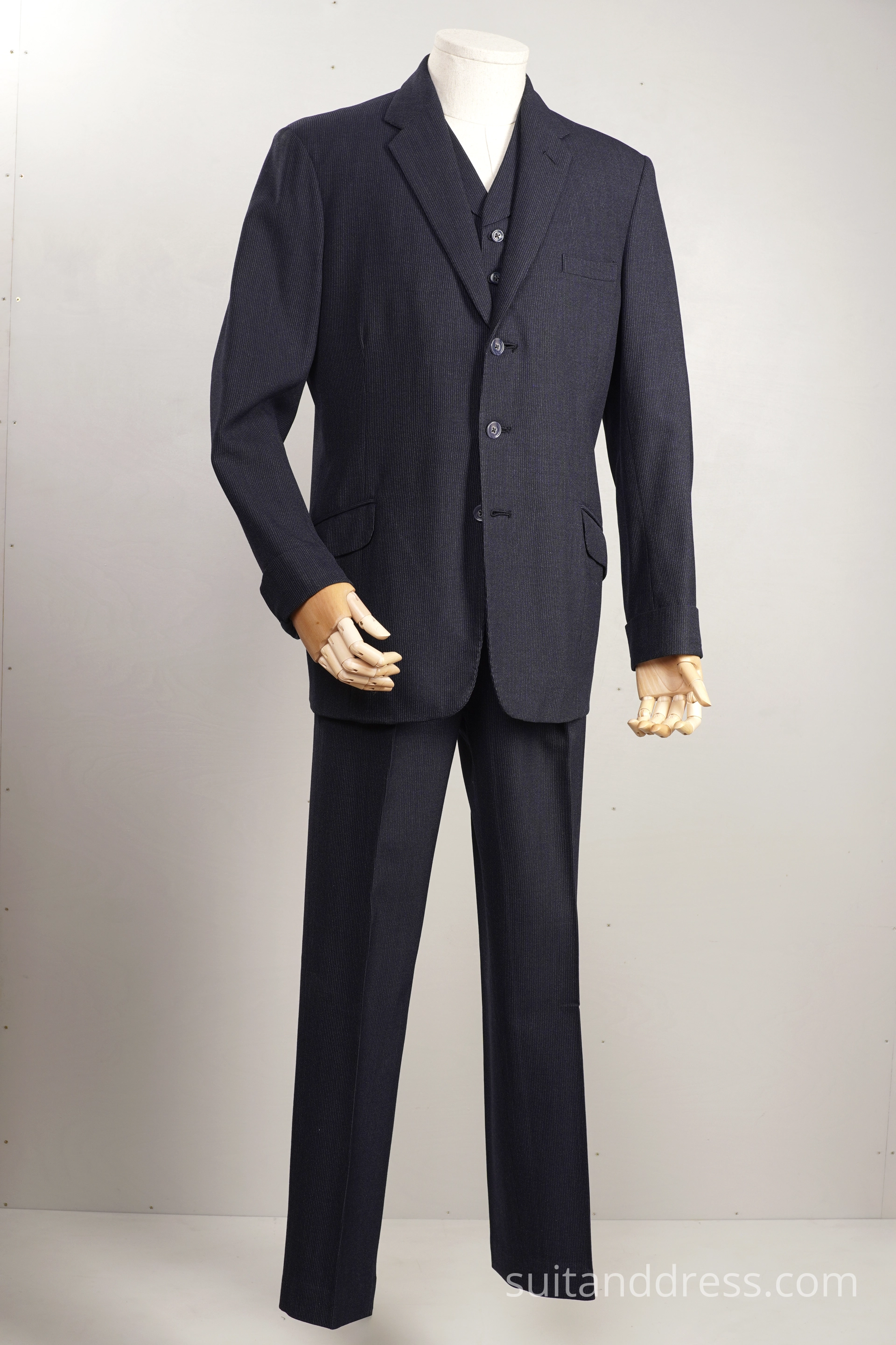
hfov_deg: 28.1
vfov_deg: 41.1
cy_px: 672
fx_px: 1792
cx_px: 448
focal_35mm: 48
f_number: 6.3
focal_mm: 32
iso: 200
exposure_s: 1/10
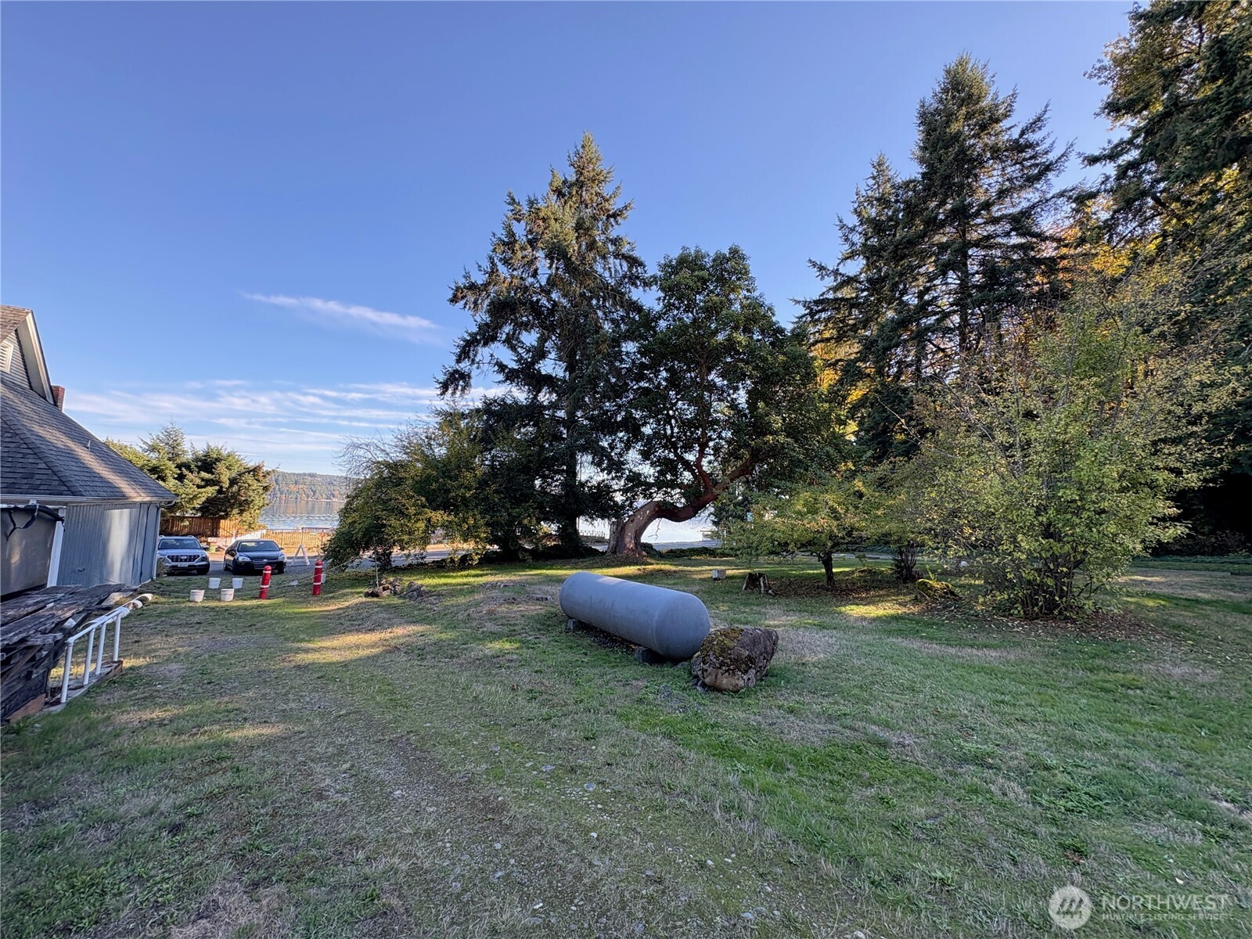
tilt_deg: +5.7
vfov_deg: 85.7
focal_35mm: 14
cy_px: 470
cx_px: 626
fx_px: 506
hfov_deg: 102.1
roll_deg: -2.2
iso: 64
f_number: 2.2
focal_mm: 2.22
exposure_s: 1/219
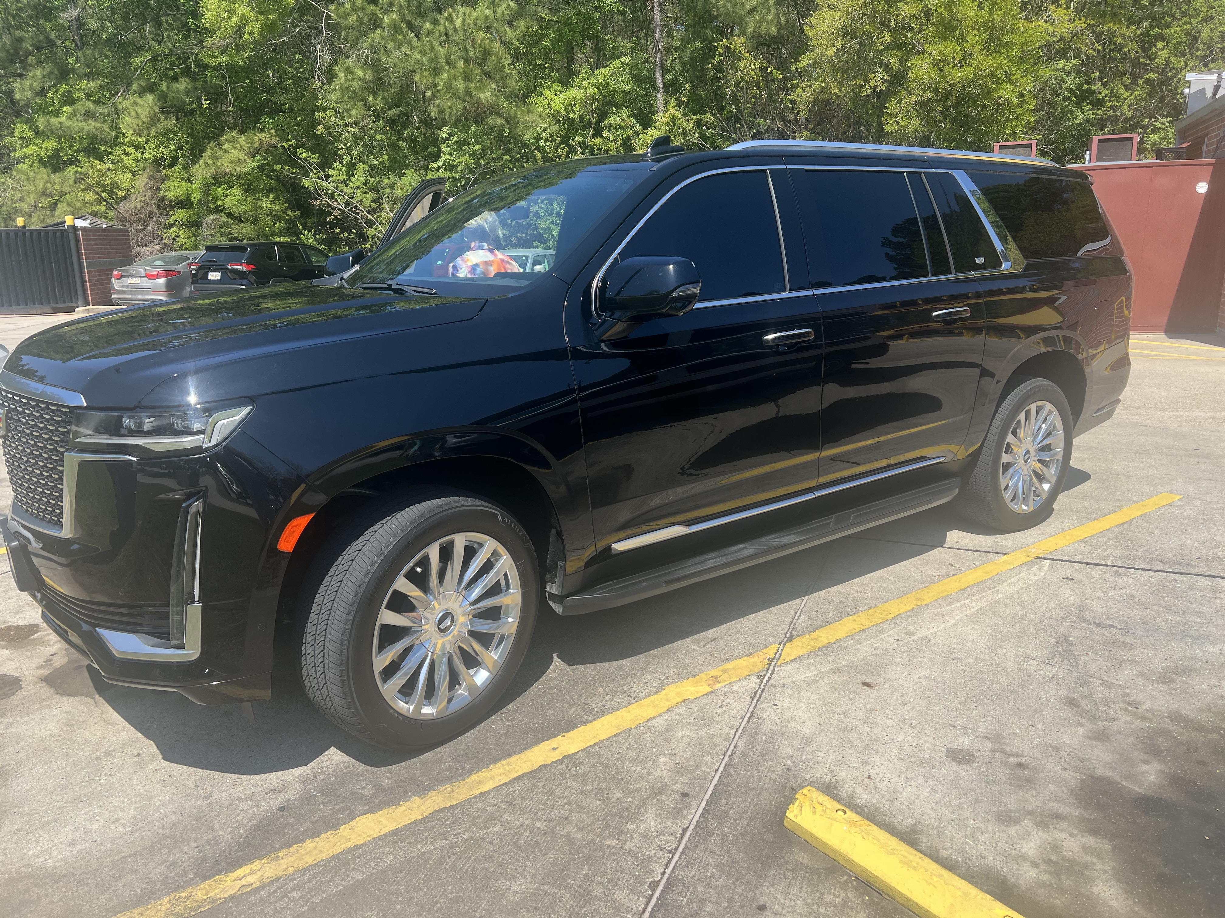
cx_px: 612
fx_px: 920
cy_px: 459
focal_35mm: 26
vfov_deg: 53.1
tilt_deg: -14.2
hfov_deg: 67.3
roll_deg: +0.7
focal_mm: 5.7
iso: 50
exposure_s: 1/2915
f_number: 1.5
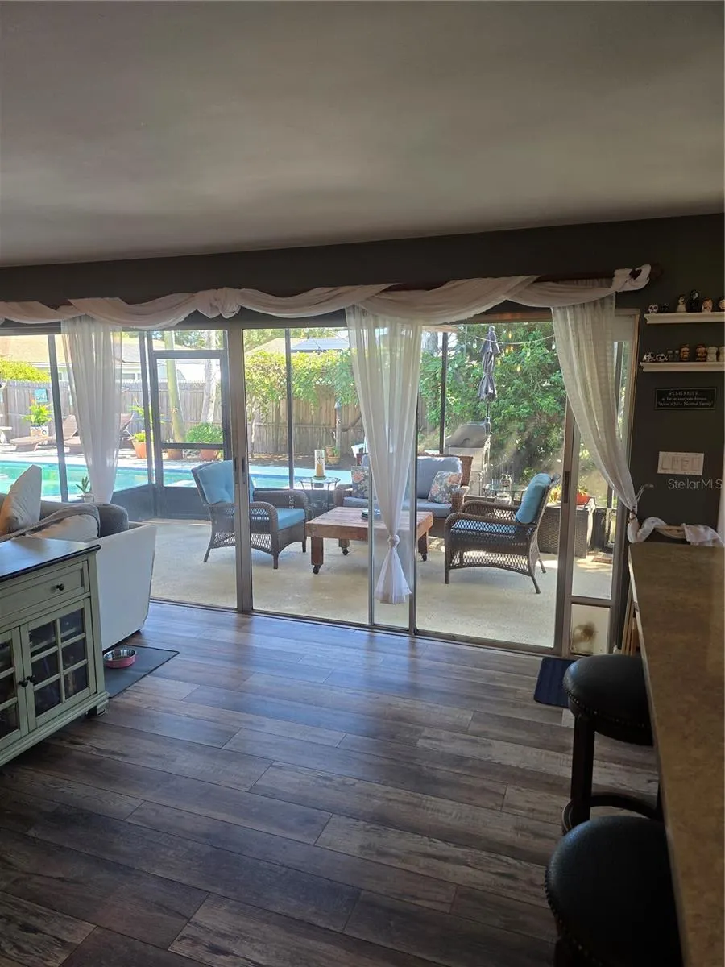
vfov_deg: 73.9
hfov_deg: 58.9
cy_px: 484
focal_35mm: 23
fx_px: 642
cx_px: 362
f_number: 1.7
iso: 80
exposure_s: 1/120
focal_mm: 6.3
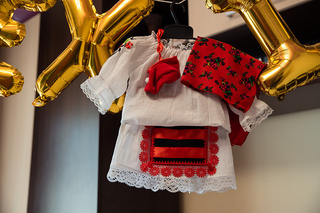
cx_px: 160
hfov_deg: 39.6
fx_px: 445
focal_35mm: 50
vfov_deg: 27.0
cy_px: 106
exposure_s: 1/200
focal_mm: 50
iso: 400
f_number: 3.2
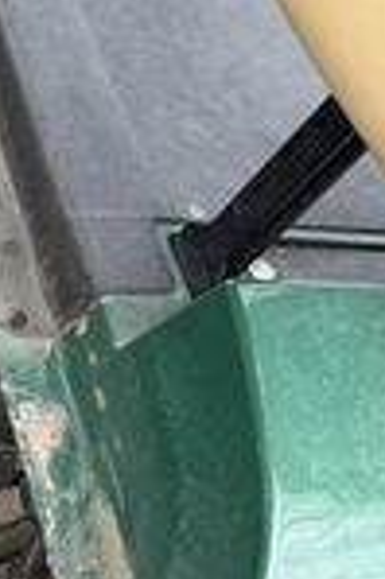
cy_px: 268
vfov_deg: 30.1
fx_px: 1077
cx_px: -299
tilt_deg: -51.2
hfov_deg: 16.9
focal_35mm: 67
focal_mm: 6.76
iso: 80
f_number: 1.78
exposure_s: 1/145
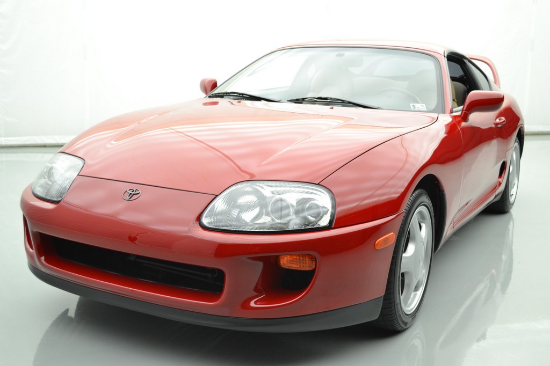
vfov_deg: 31.9
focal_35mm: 42
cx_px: 275
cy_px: 183
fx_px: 641
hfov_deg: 46.4
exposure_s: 1/30
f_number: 4.5
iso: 400
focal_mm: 28
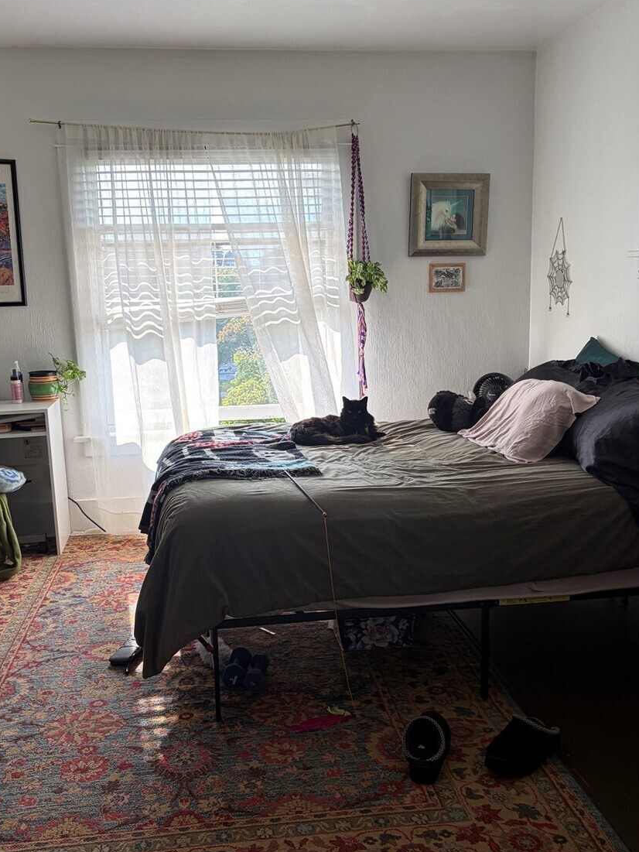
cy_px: 447
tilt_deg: -9.9
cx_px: 287
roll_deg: +1.4
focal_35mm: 34
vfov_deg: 53.9
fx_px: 837
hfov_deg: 41.8
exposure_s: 1/167
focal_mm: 5.96
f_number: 1.6
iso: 32
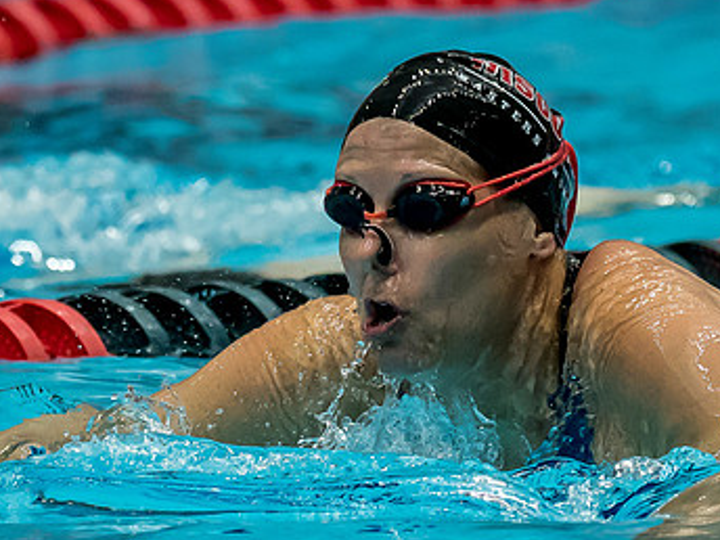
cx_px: 465
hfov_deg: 1.6
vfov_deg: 1.2
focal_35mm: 1236
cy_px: 355
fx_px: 25708
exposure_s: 1/1000
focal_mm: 200
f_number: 2.8
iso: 2500
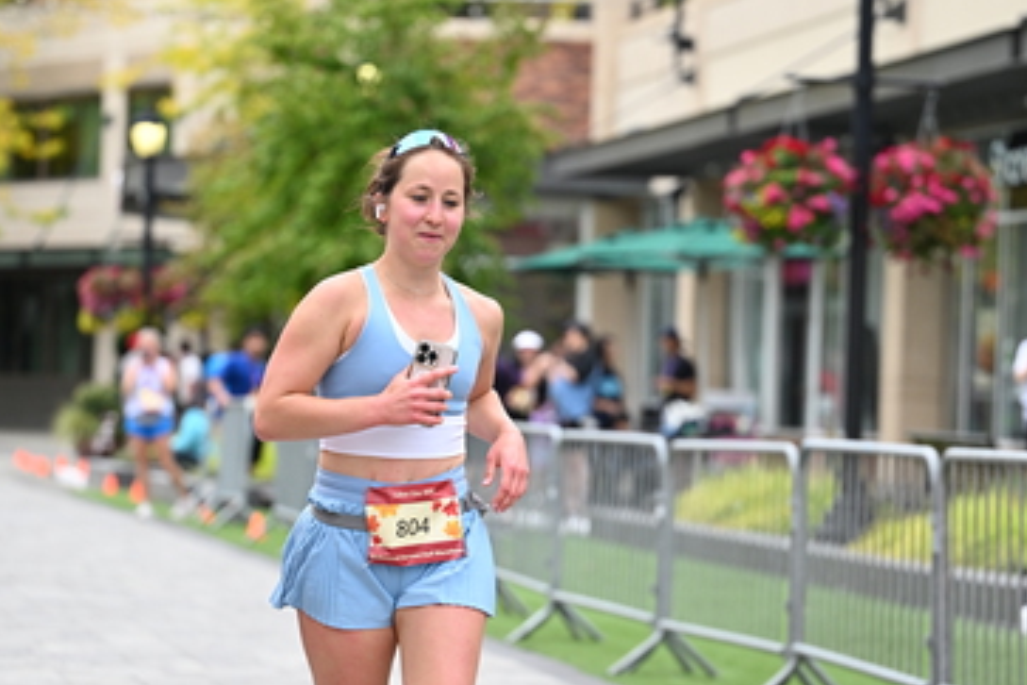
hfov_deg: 14.6
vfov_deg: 9.7
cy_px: 382
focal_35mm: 141
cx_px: 514
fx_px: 4022
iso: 640
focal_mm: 93
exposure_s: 1/2000
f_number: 2.8
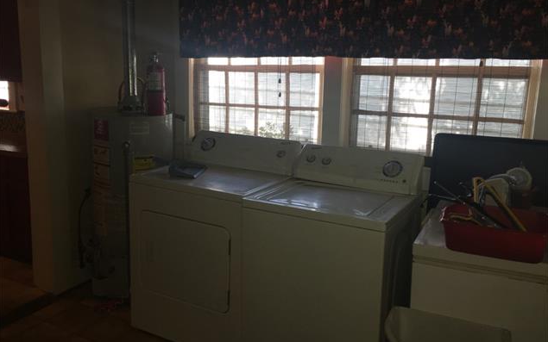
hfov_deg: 61.2
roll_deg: -1.1
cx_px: 274
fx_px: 463
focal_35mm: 31
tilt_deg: -9.5
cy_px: 165
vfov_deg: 40.6
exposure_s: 1/30
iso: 40
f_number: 2.2
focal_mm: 4.15
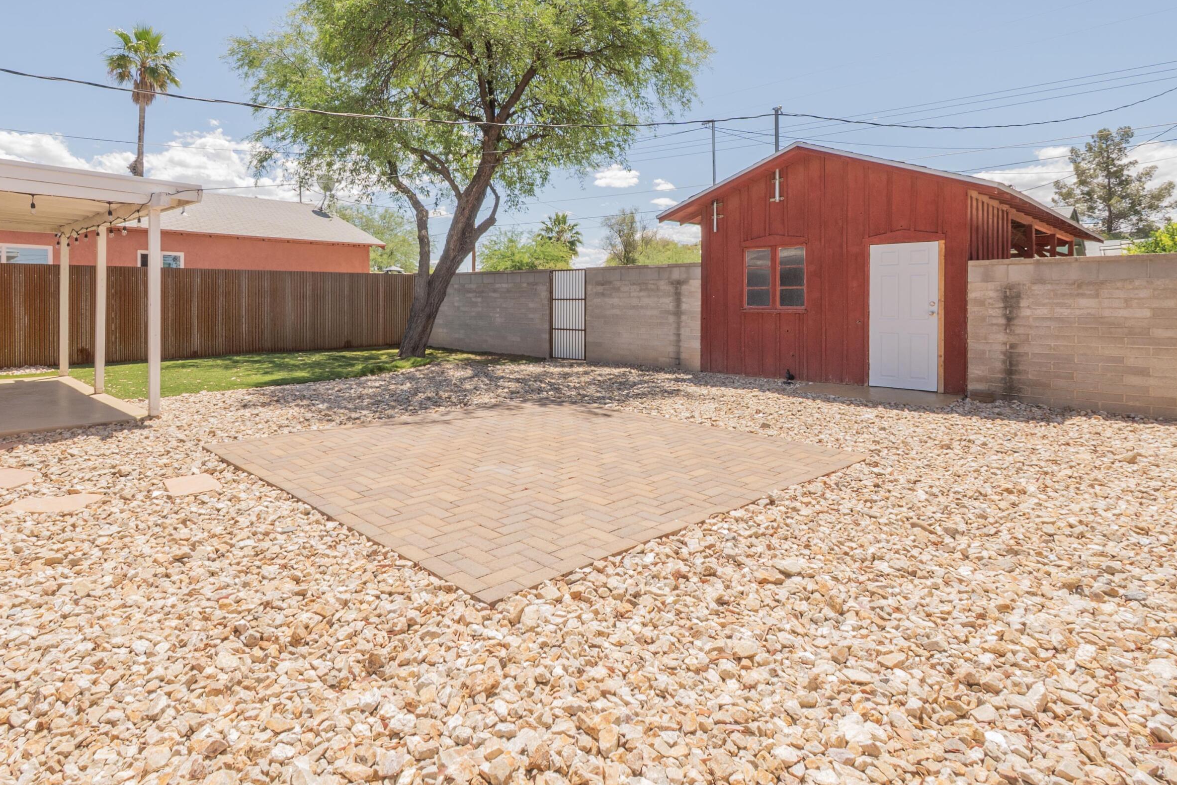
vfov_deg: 63.8
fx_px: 621
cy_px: 303
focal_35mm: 19
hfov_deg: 86.6
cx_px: 527
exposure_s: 1/100
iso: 200
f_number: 14
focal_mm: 10
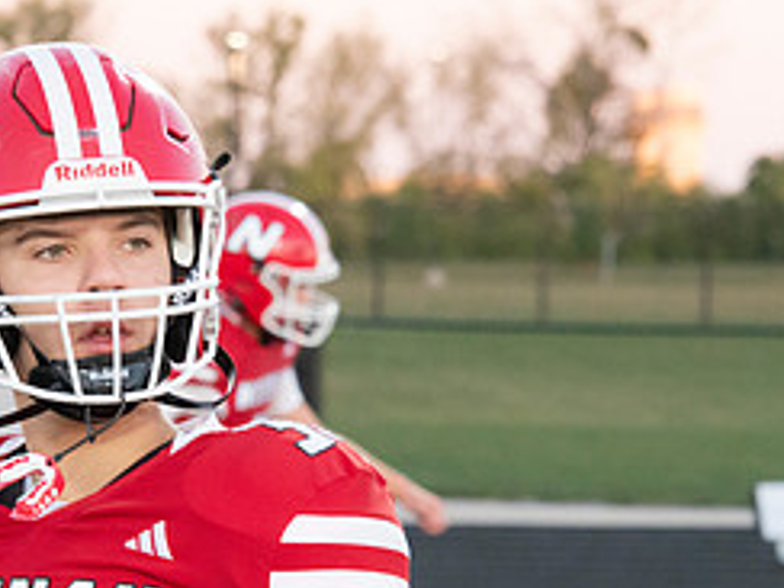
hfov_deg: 6.0
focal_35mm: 332
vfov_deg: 4.5
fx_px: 7519
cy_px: 474
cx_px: 238
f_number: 9
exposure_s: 1/400
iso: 8000
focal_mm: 145
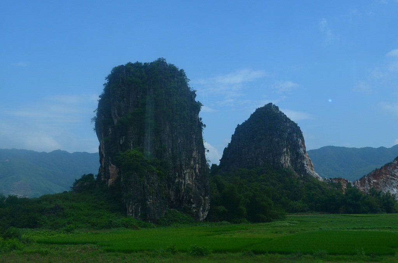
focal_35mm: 48
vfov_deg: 27.9
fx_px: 530
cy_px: 132
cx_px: 199
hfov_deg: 41.2
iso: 100
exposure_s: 1/250
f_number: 8
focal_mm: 32
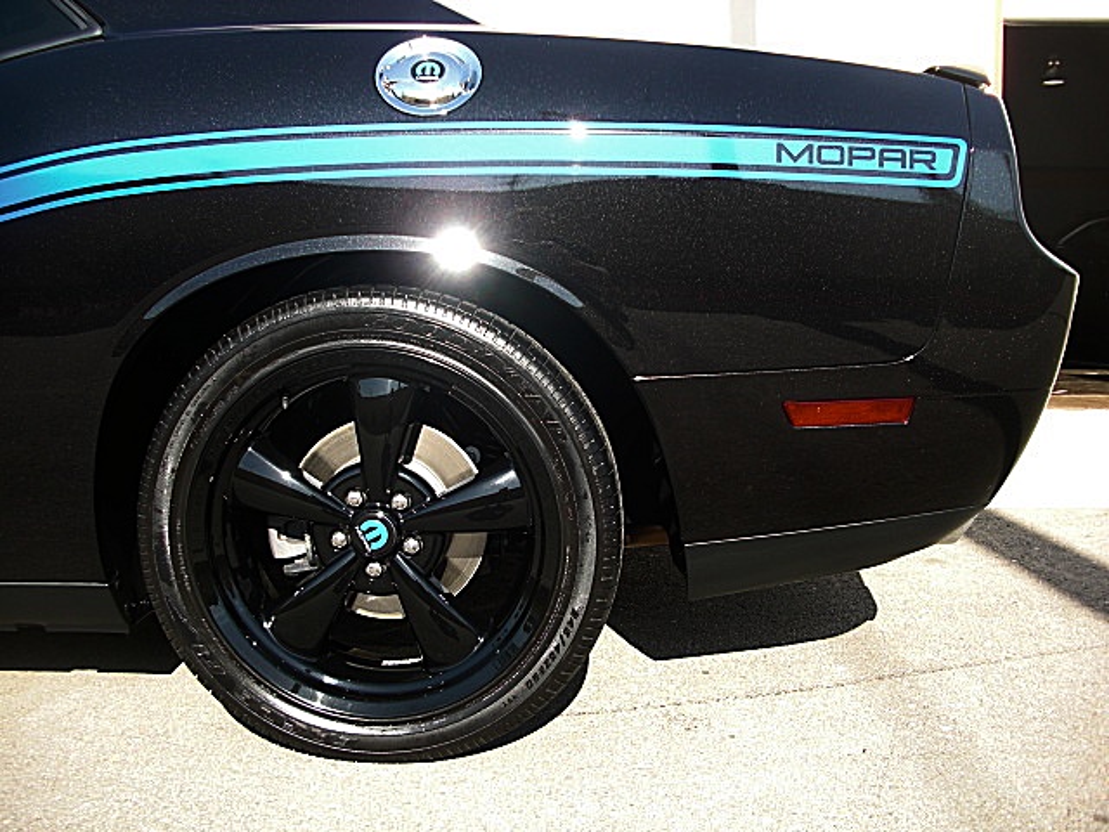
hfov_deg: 51.4
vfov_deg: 39.7
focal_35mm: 36
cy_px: 416
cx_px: 554
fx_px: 1153
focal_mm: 6.3
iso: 50
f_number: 2.8
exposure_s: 1/200
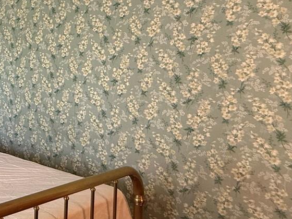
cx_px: -86
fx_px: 337
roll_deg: -0.1
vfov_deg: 35.7
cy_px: 79
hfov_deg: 34.0
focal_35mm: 40
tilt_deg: -1.9
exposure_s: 1/60
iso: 200
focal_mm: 2.22
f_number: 2.2
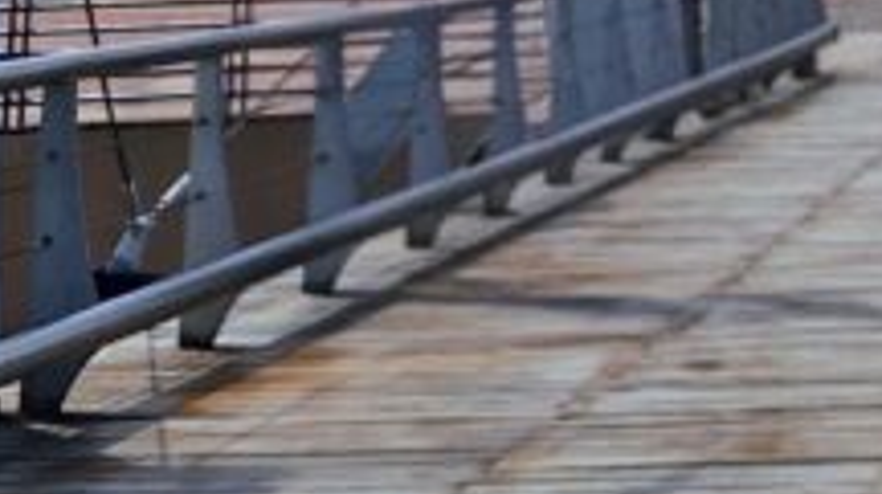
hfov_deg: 16.1
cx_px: 1425
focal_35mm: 119
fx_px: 2780
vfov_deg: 8.9
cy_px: -812
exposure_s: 1/5000
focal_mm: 5.54
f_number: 1.8
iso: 50
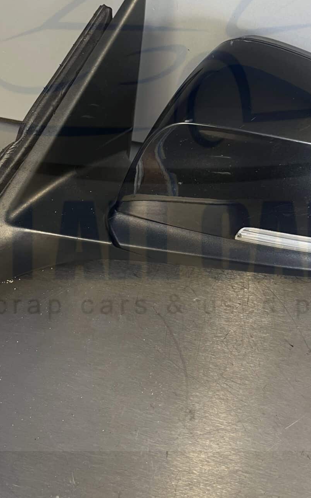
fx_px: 597
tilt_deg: -33.1
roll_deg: -0.1
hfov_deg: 29.1
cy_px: 153
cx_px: 192
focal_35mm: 44
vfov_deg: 44.4
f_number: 1.6
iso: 125
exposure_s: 1/50
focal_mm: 5.1
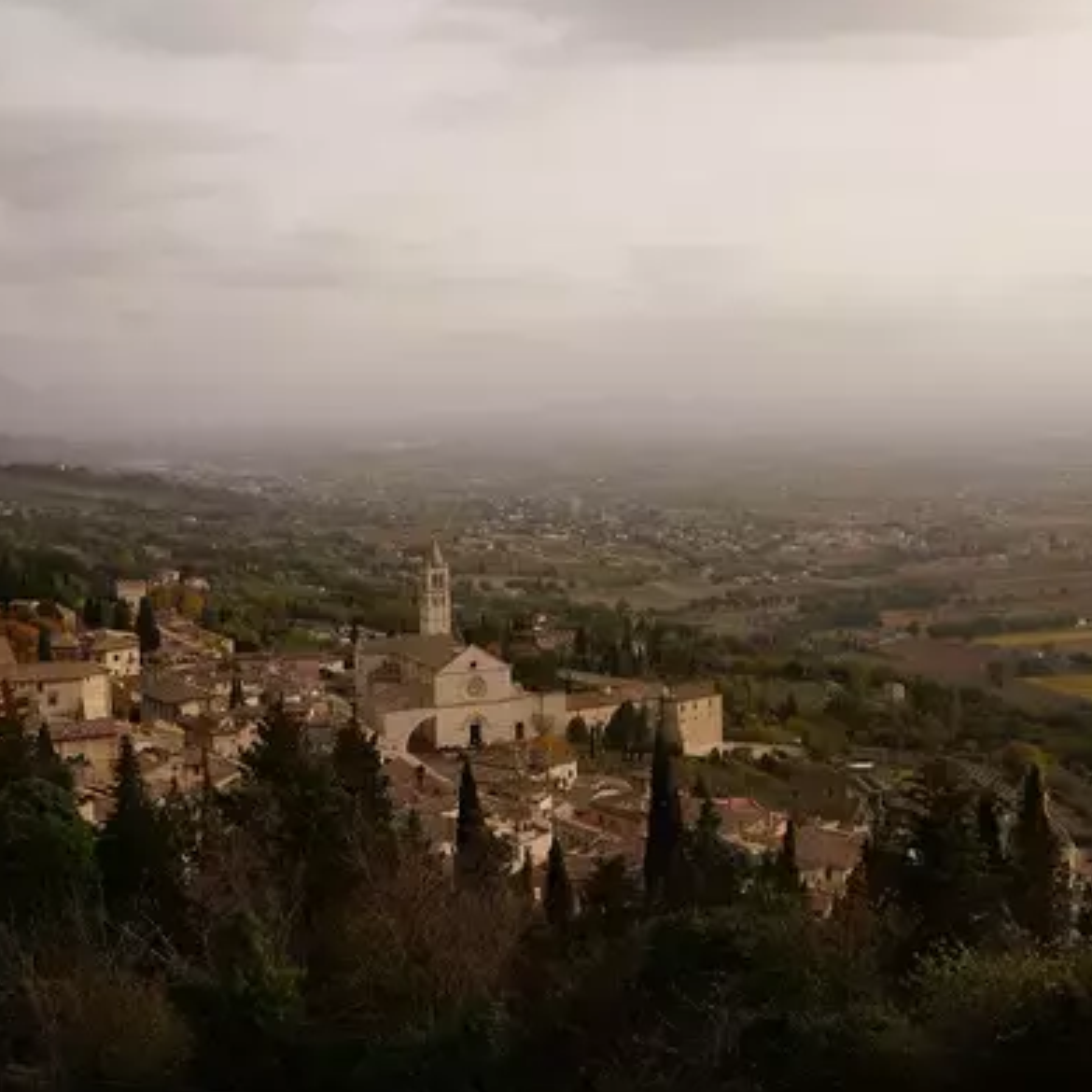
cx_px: 566
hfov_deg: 36.1
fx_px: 1677
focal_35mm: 47
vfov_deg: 36.1
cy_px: 549
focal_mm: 24
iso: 100
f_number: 10
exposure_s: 1/60
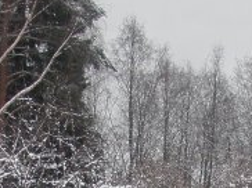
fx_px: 1556
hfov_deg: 9.2
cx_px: 60
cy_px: 368
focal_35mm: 214
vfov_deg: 6.7
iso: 64
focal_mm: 6.7
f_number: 3.5
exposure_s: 1/30
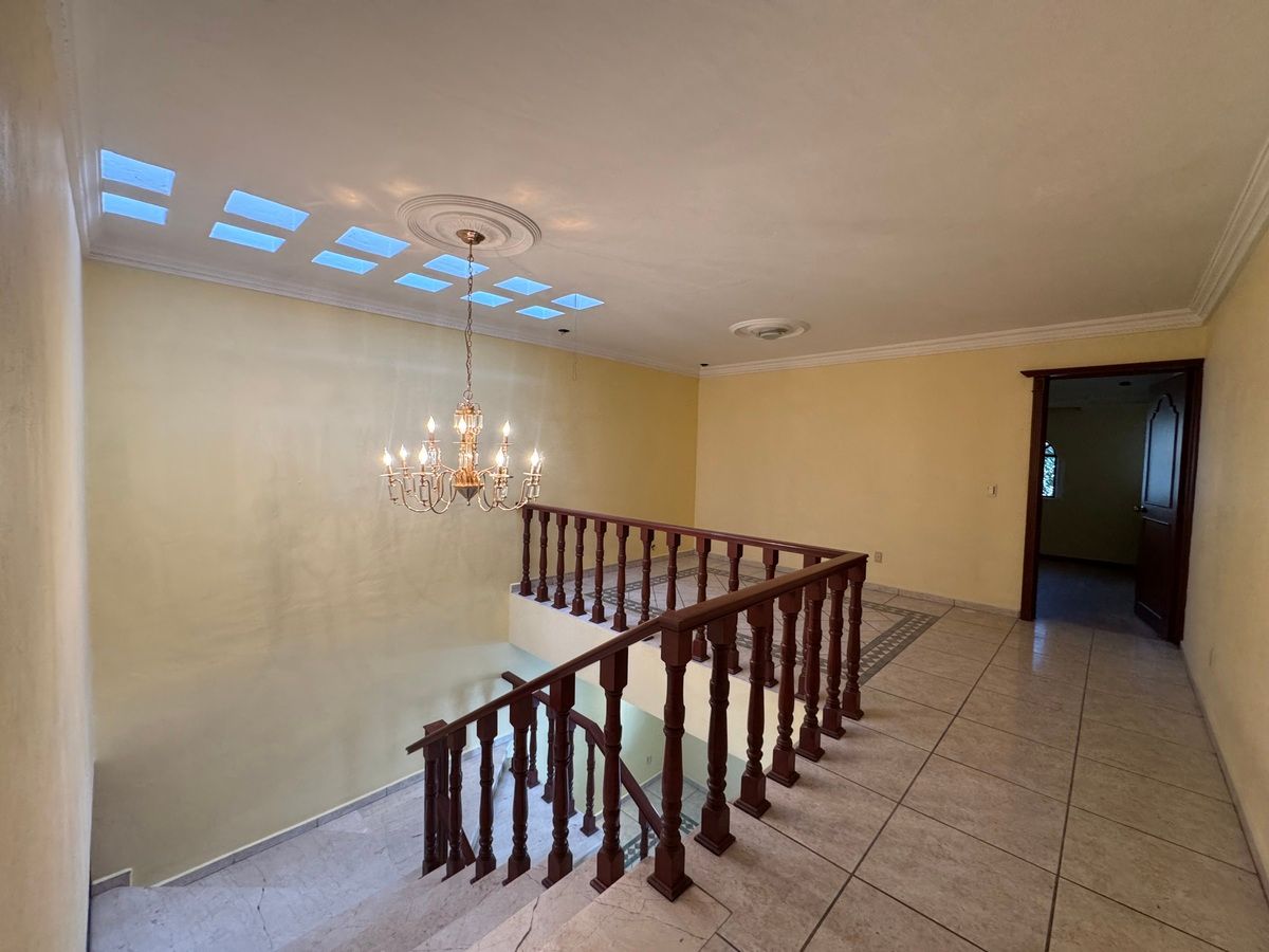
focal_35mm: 14
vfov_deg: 85.7
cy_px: 476
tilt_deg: -2.5
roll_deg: -1.8
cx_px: 634
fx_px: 513
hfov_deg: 102.1
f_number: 2.2
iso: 250
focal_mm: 2.22
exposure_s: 1/120
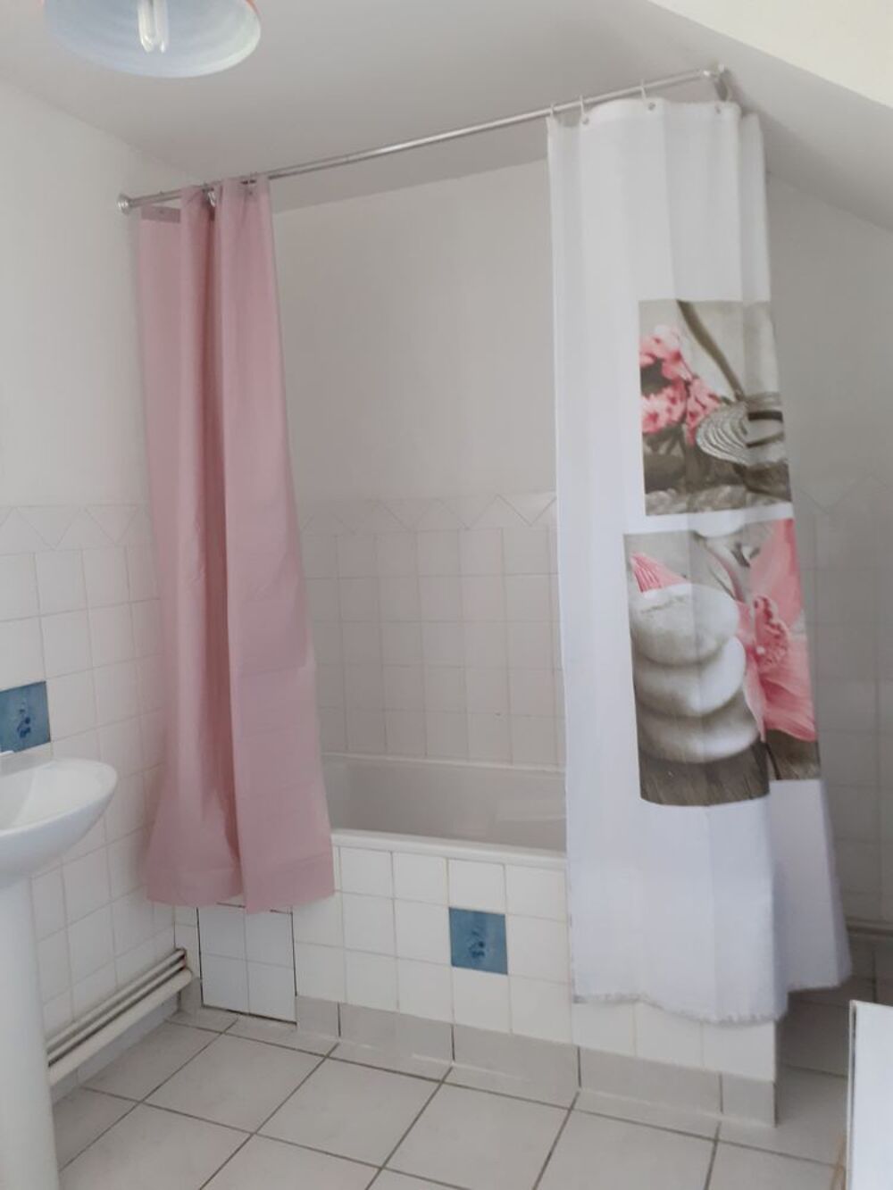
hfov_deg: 51.4
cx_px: 446
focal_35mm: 27
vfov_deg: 65.3
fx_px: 929
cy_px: 595
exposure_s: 1/25
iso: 200
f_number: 1.9
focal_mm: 3.6
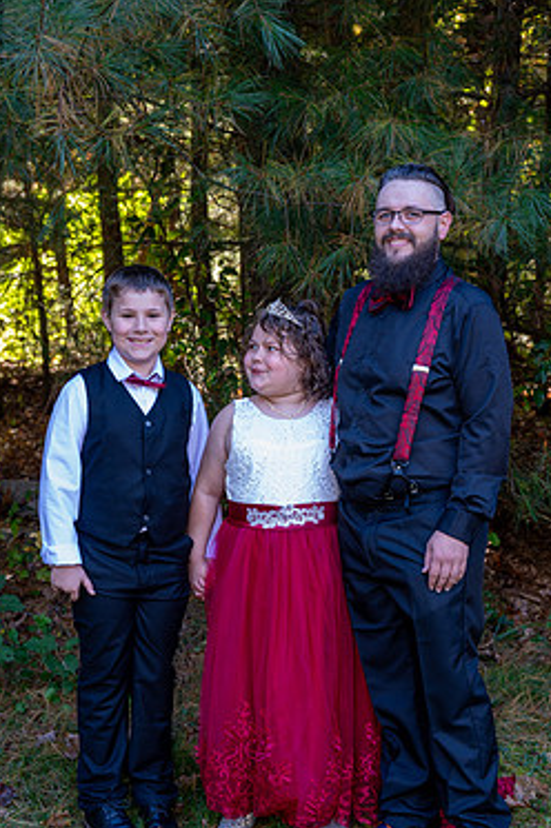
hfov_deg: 17.9
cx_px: 301
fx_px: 1748
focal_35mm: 76
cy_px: 497
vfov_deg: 26.6
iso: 640
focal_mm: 63
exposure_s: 1/60
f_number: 6
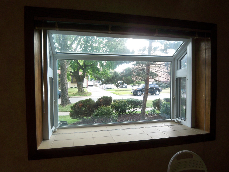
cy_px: 86
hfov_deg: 73.9
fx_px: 152
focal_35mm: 23
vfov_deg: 58.9
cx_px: 114
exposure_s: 1/30
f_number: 2.8
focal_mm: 3.8
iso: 64
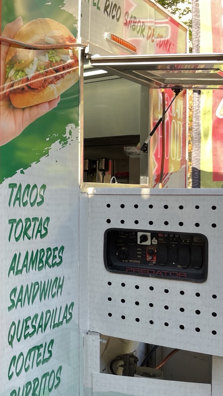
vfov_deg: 42.1
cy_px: 197
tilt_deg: +1.4
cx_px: -94
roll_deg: -0.4
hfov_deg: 21.3
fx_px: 515
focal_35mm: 49
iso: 40
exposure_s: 1/267
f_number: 1.6
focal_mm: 5.1
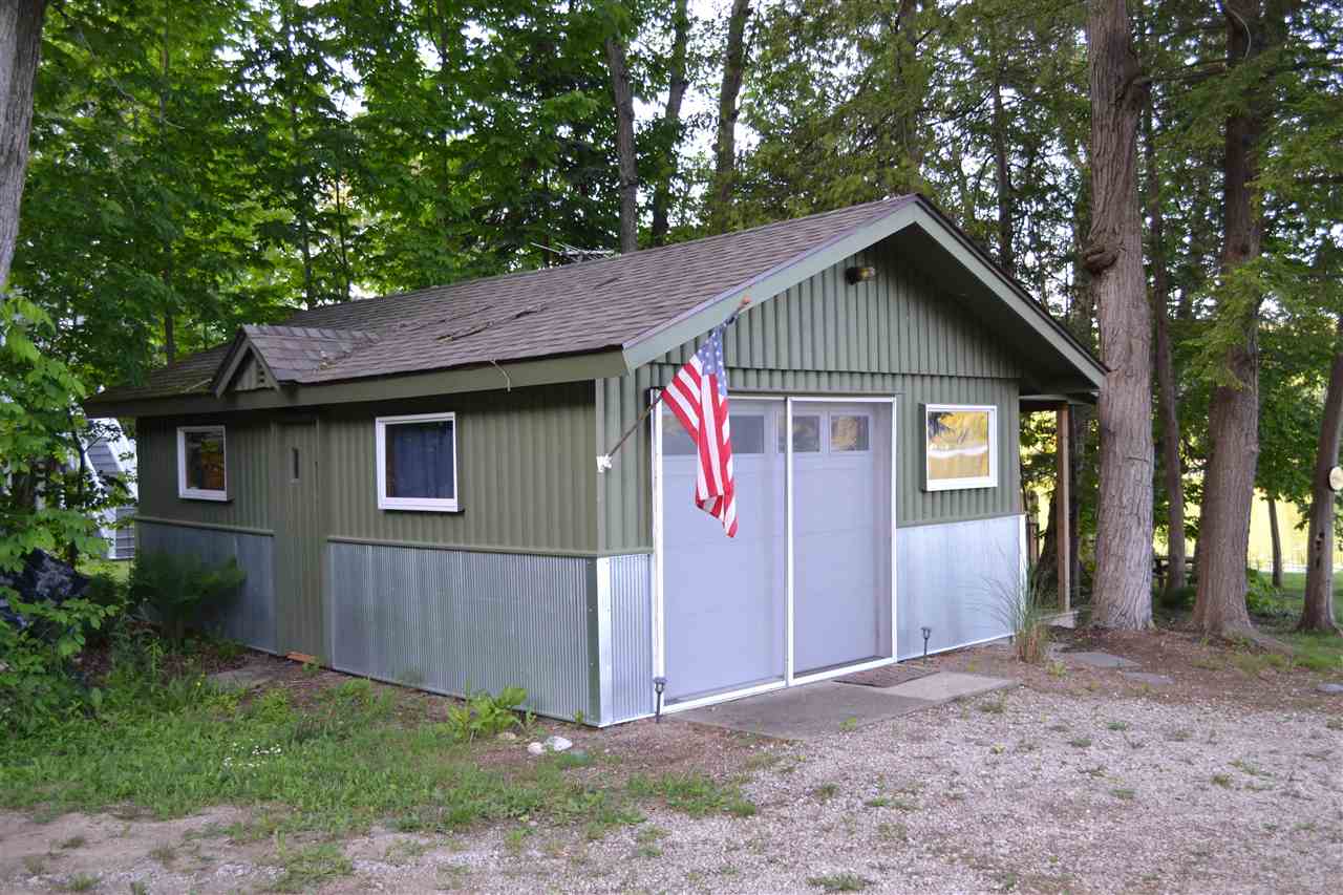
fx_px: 1231
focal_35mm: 33
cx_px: 672
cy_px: 448
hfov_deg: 57.2
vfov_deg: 40.0
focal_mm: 22
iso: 400
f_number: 3.8
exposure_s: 1/60
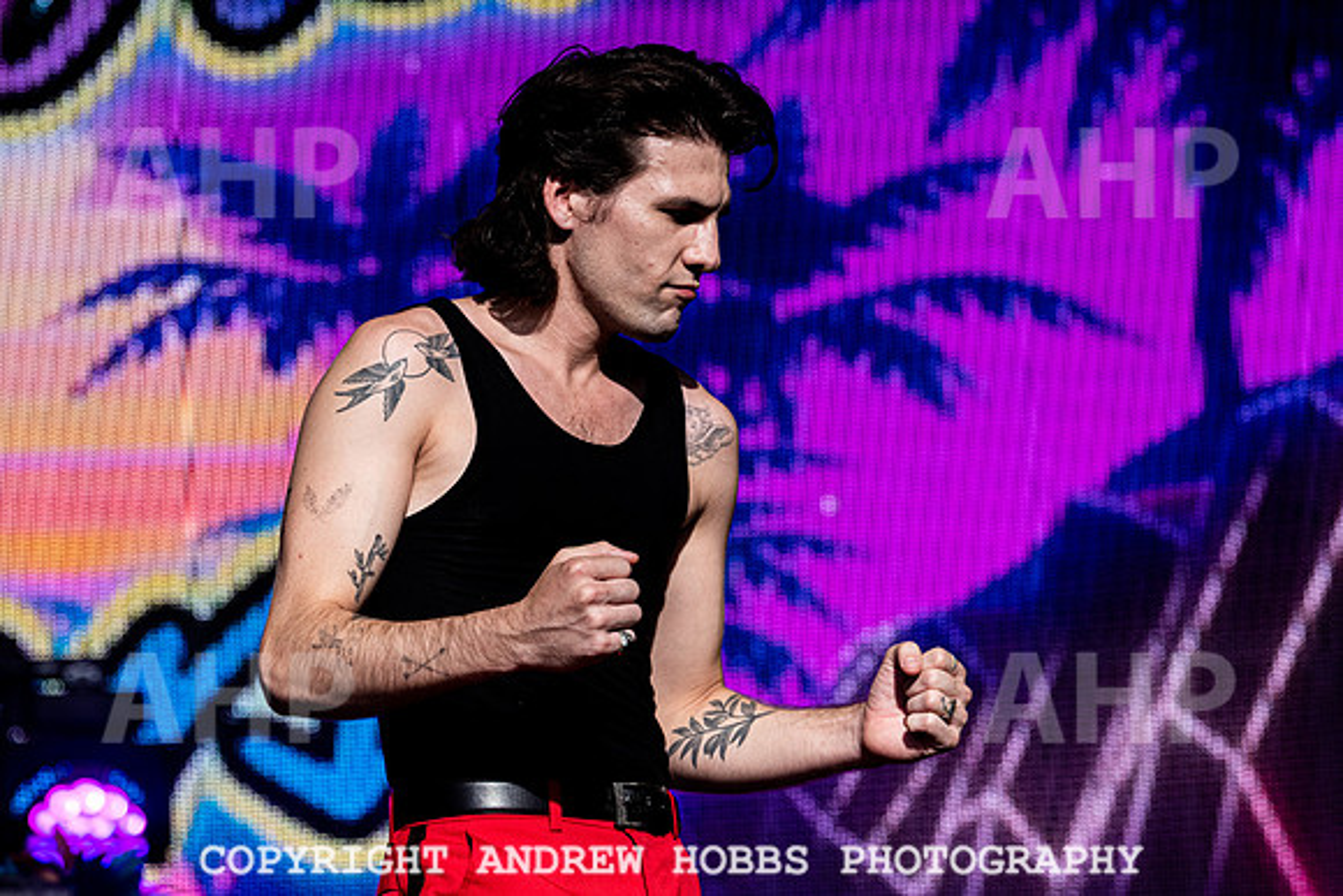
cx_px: 618
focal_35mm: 197
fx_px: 7346
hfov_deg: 10.4
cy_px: 365
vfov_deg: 7.0
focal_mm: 160
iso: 640
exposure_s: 1/6400
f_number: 5
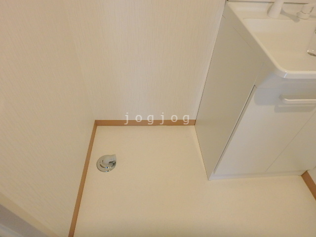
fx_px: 192
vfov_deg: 63.4
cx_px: 158
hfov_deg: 79.0
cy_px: 118
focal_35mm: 21
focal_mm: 3.7
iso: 400
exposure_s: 1/30
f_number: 3.5
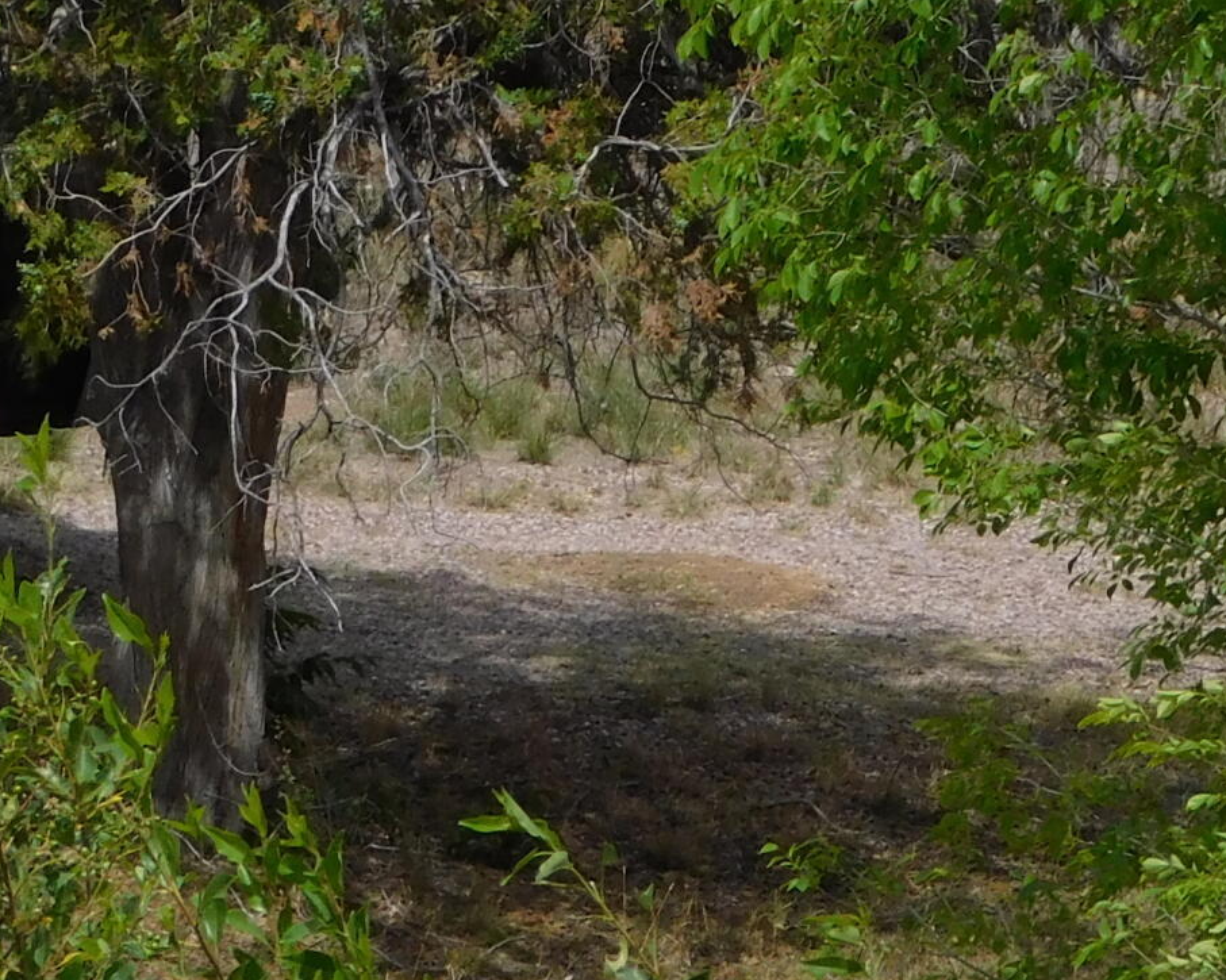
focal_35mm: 478
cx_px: -449
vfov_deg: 3.2
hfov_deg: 4.0
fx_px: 17339
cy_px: 1098
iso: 125
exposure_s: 1/800
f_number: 5.1
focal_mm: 26.3
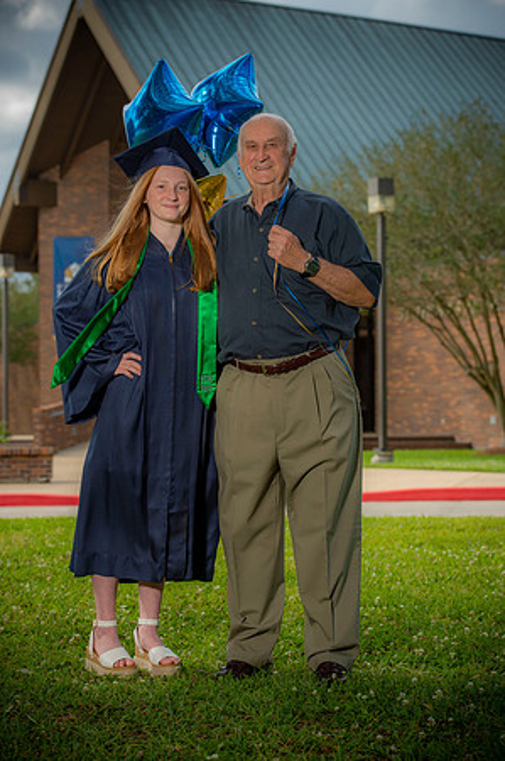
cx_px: 252
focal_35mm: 80
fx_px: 1687
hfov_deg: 17.0
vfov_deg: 25.4
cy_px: 380
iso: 80
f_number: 5.6
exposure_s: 1/250
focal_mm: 80
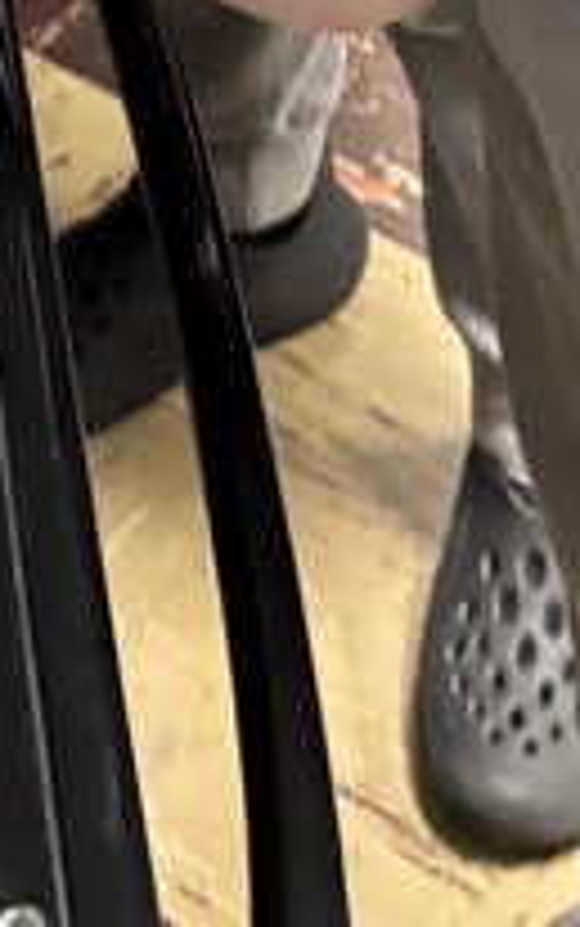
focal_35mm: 137
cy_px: -873
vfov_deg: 13.3
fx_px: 3460
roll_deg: +6.4
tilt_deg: -26.2
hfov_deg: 9.2
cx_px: -463
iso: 400
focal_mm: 5.96
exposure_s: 1/40
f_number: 1.6
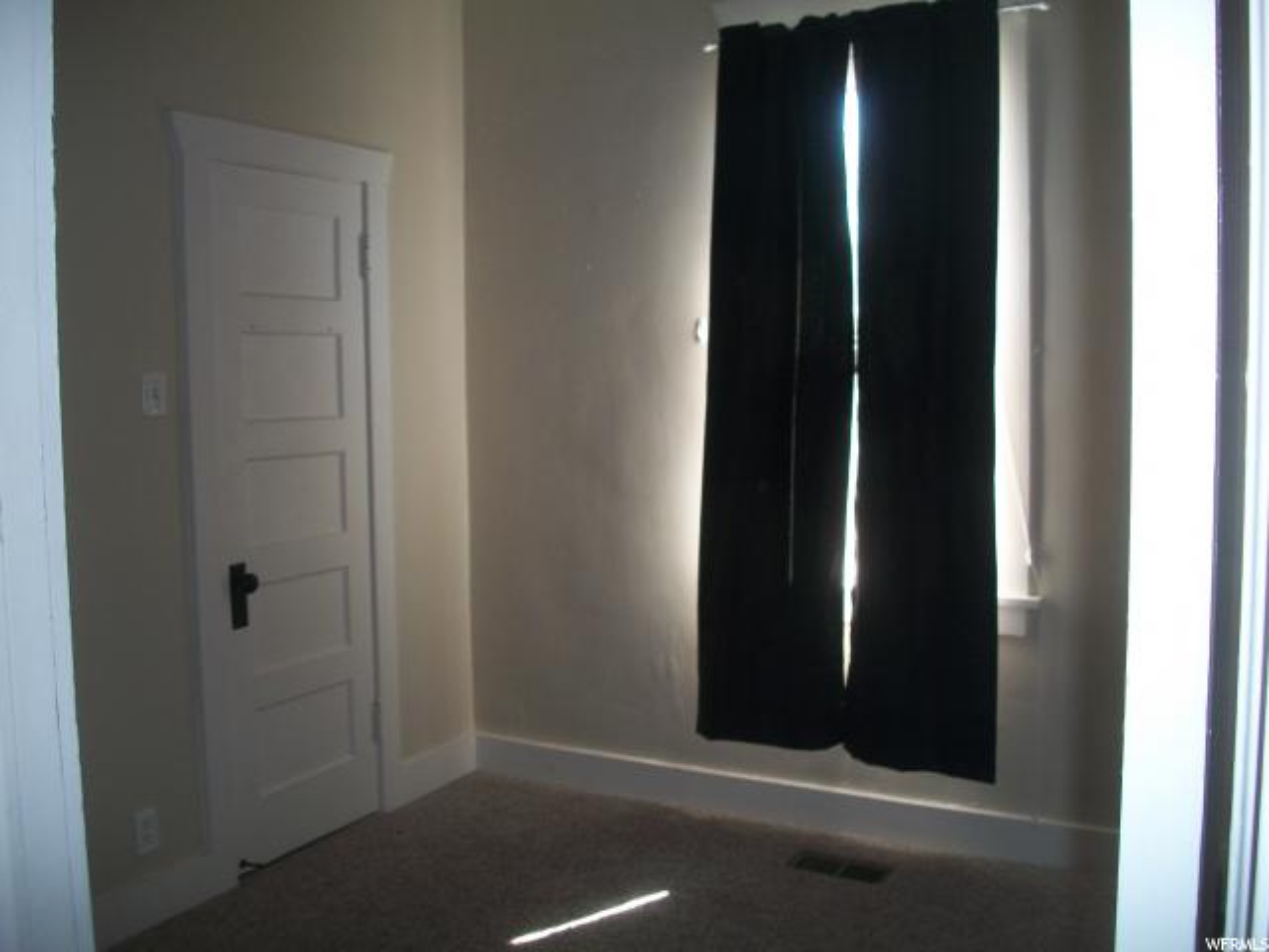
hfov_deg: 56.8
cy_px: 476
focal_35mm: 32
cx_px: 634
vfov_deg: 44.2
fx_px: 1173
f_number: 2.9
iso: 80
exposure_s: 1/30
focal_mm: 5.7
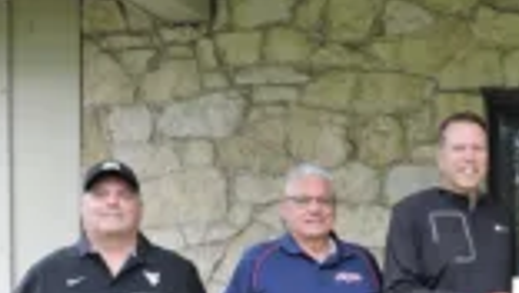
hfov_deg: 23.4
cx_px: 599
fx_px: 1157
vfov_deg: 14.2
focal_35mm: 84
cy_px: 306
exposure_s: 1/30
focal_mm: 5.4
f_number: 3.1
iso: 160
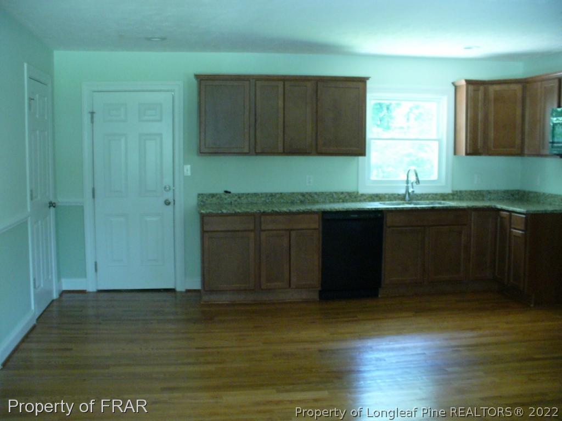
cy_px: 210
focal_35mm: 37
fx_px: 601
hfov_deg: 50.1
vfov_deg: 38.7
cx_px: 281
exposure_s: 1/8
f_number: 2.8
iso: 200
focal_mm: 6.1
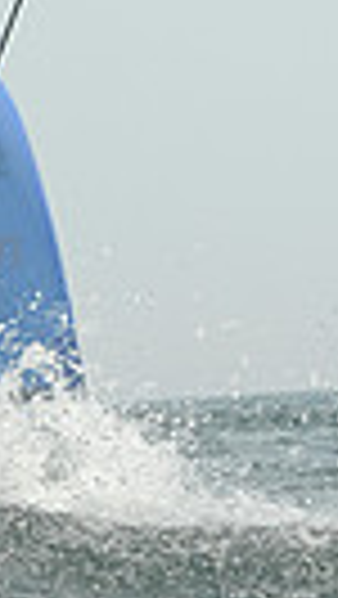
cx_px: -843
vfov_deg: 4.5
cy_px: 142
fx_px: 7602
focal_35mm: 478
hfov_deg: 2.5
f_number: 8
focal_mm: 105
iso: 320
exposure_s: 1/1250
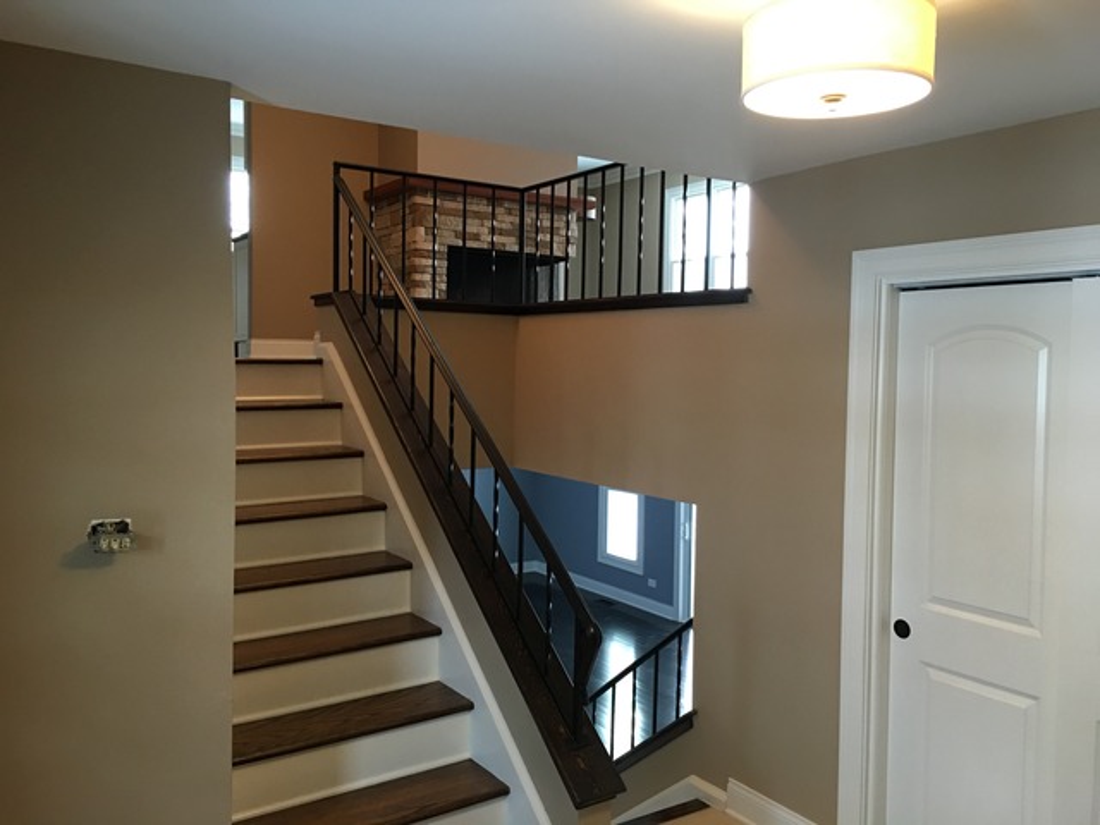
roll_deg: -1.2
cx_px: 550
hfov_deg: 61.7
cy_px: 412
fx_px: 922
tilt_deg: -2.2
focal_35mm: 29
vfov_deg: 48.2
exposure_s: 1/15
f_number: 2.2
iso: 80
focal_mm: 4.15
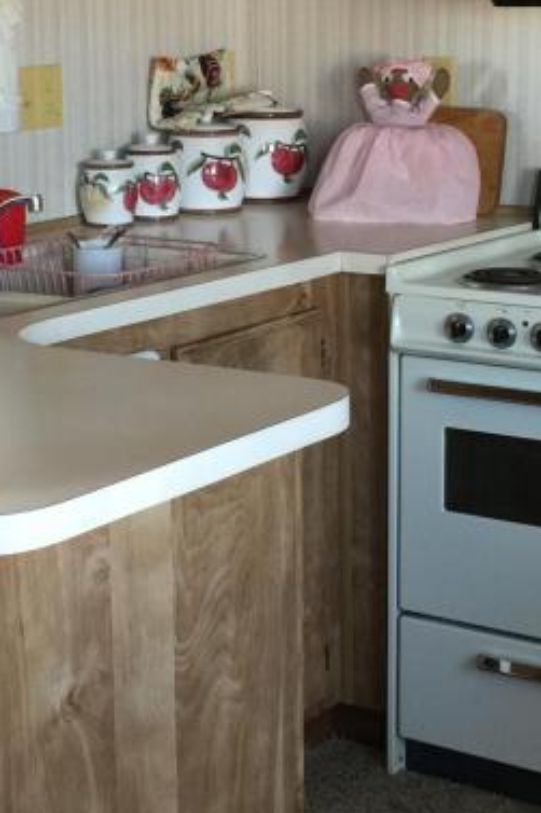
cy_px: 308
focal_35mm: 82
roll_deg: +0.4
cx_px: 269
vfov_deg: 24.7
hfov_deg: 16.6
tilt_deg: -10.0
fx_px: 1850
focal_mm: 4.15
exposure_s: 1/15
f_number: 2.2
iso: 50
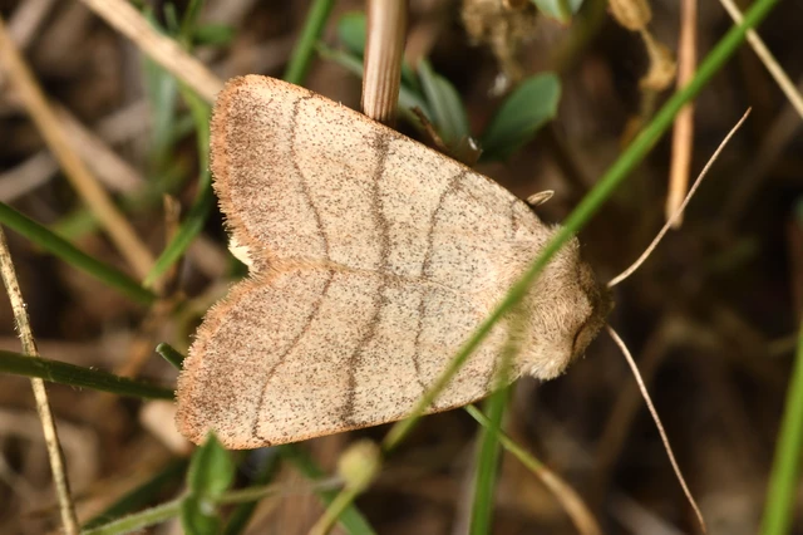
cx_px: 402
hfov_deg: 9.2
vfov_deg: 6.1
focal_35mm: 225
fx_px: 5016
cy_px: 268
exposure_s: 1/250
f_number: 10
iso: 100
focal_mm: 150
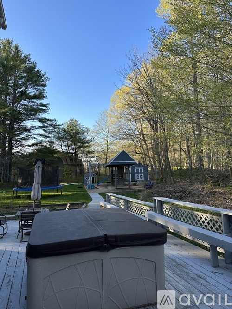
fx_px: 215
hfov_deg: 56.8
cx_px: 116
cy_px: 154
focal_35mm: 24
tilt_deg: +4.3
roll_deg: +1.5
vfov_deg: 71.6
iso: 80
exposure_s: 1/1029
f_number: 1.78
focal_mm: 6.86
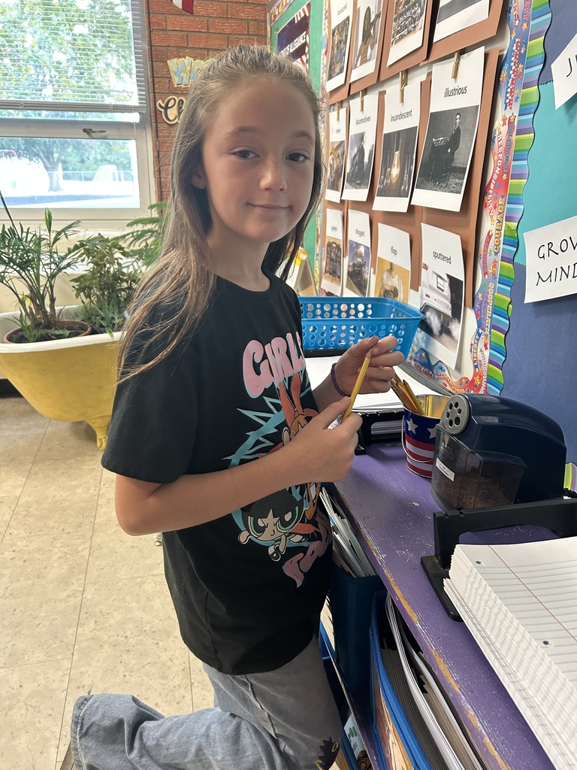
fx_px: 578
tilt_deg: -20.1
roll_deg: -0.8
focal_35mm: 26
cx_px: 288
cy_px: 385
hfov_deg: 53.1
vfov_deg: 67.3
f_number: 1.5
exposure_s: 1/60
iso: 250
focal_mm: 5.7
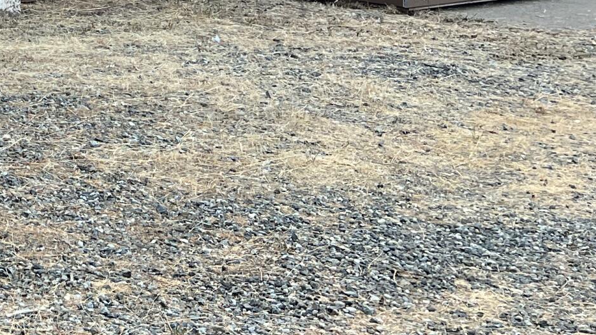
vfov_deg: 12.1
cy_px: -284
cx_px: -290
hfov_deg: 20.2
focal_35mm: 91
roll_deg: +0.5
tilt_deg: +3.2
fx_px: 1438
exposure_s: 1/121
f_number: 1.5
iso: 125
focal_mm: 5.7
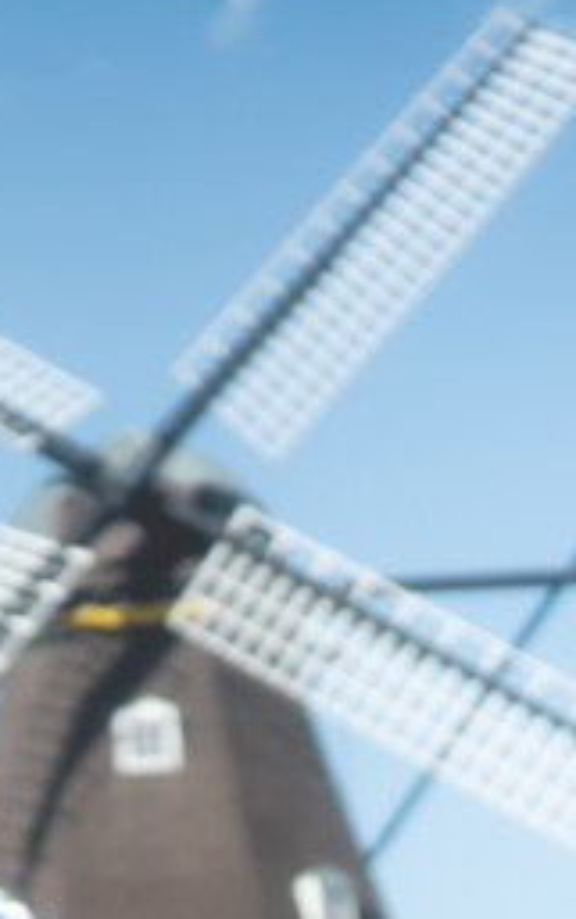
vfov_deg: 18.5
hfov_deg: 11.2
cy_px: 792
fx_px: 2783
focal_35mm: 111
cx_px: -368
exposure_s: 1/6400
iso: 320
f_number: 2
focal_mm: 35
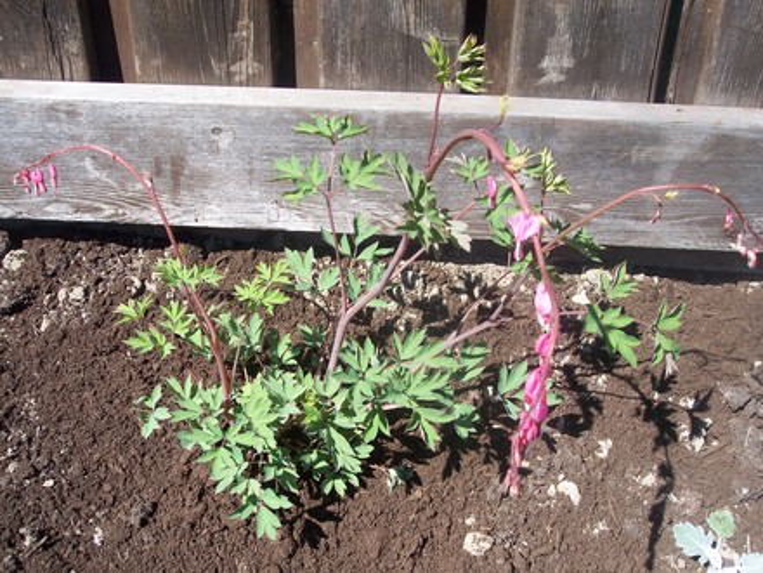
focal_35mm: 38
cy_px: 286
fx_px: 838
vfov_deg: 37.7
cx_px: 382
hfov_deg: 49.0
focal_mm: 8
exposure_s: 1/350
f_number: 4.8
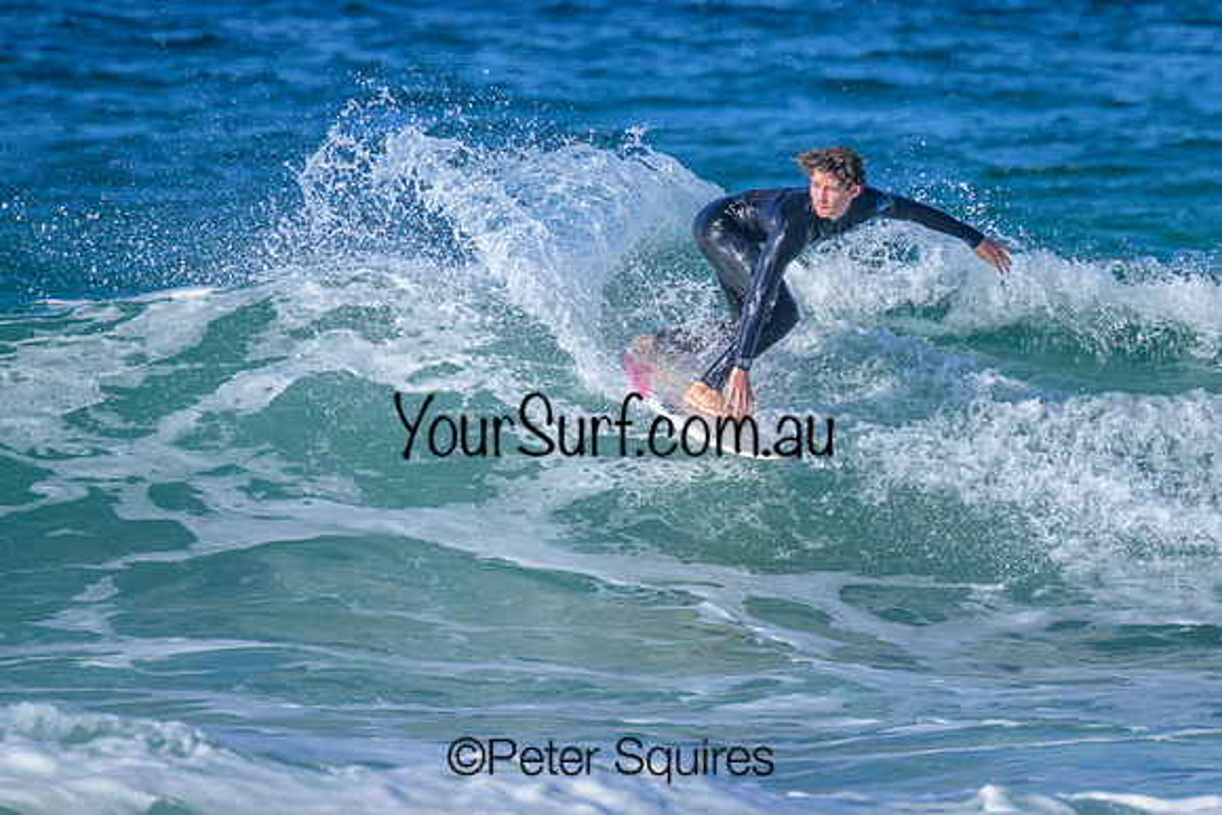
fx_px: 37348
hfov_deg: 1.9
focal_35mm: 1100
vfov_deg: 1.3
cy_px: 351
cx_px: 705
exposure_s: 1/2000
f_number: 11
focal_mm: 800
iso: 1250
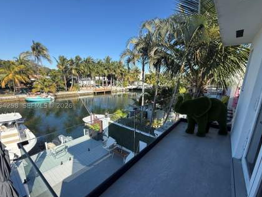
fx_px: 121
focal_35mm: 16
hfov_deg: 94.5
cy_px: 106
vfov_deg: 78.0
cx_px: 130
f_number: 2.2
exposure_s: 1/1001
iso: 64
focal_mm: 2.22
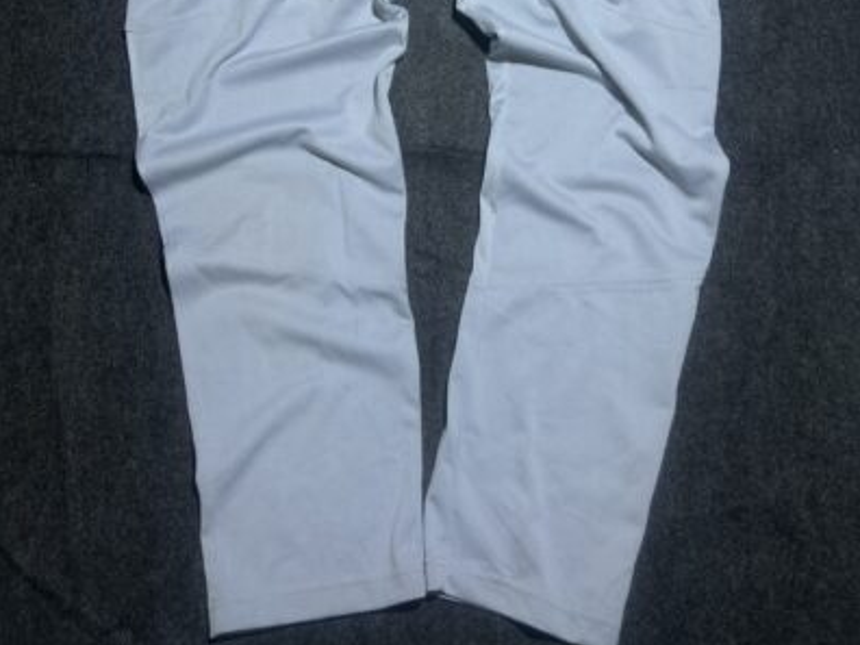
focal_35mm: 35
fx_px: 870
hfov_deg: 52.6
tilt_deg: -53.7
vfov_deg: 38.2
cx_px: 428
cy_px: 77
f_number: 1.5
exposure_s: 1/100
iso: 40
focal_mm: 5.7
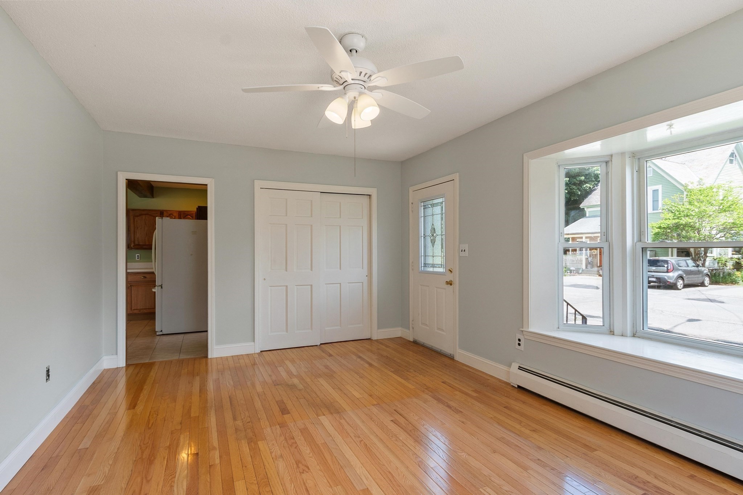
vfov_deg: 67.4
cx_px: 372
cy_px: 248
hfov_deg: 90.0
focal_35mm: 18
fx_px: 371
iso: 400
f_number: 8
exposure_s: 1/6
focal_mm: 12
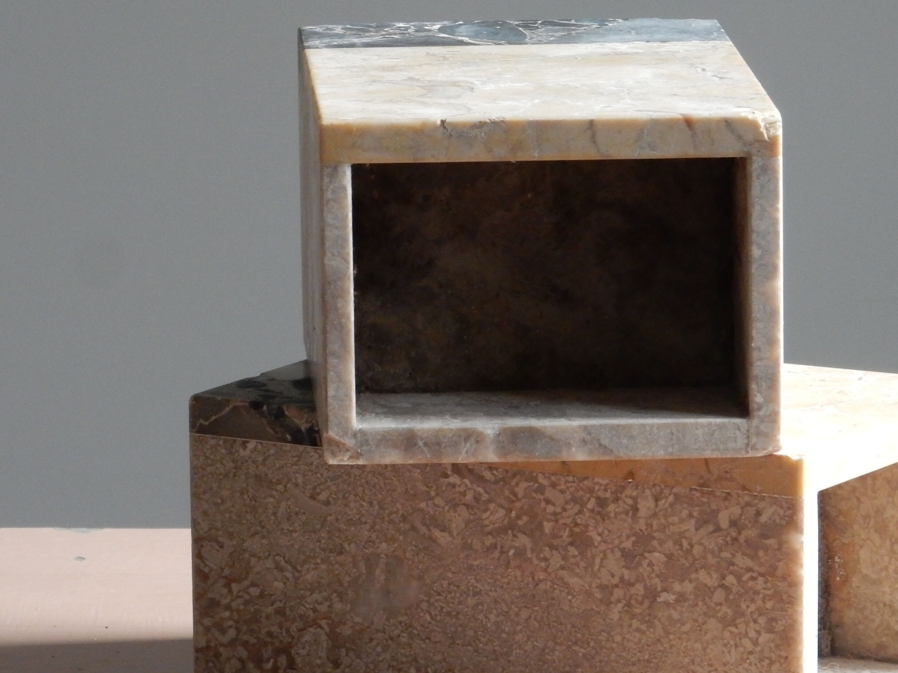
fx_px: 6718
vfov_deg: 5.7
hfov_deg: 7.6
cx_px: 605
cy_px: 379
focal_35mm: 259
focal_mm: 29.2
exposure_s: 1/30
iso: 360
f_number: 6
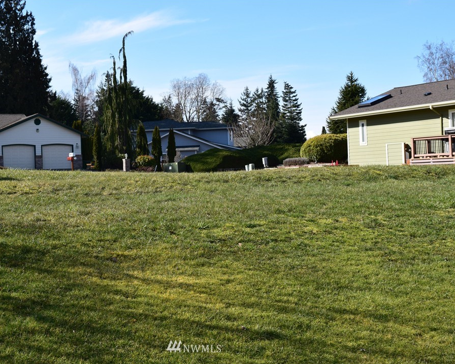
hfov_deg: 32.4
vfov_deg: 26.2
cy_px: 182
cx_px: 195
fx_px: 781
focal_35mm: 58
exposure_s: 1/400
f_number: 11
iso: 400
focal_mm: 34
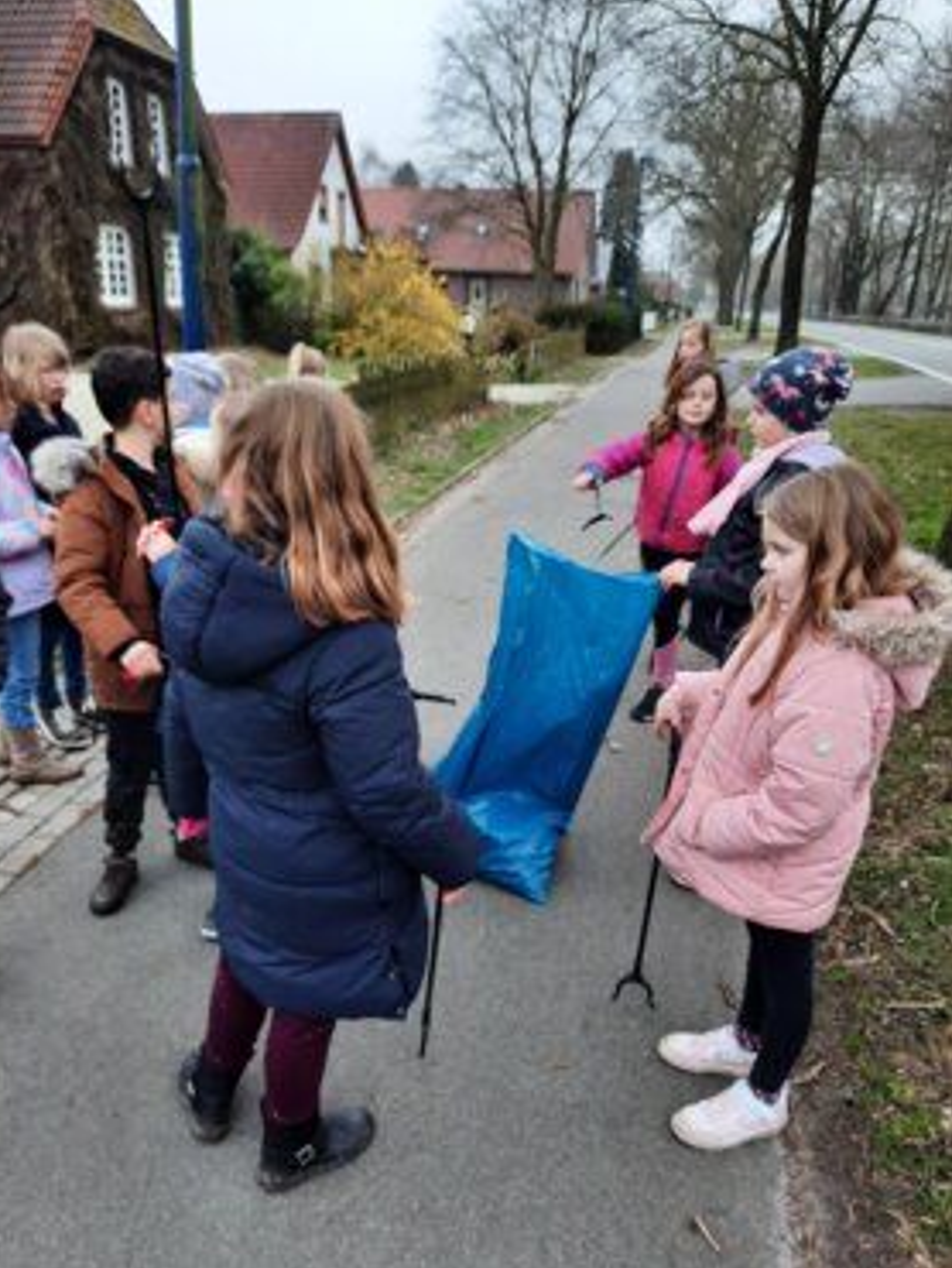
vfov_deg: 65.2
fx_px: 989
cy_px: 679
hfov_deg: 51.4
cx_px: 442
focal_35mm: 27
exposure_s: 1/113
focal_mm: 4.6
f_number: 2
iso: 32
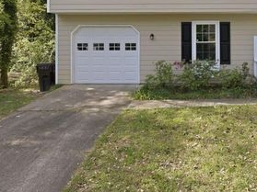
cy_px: 41
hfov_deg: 41.8
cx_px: 208
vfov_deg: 32.7
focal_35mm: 43
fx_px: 319
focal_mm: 12.3
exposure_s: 1/800
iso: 150
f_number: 2.8
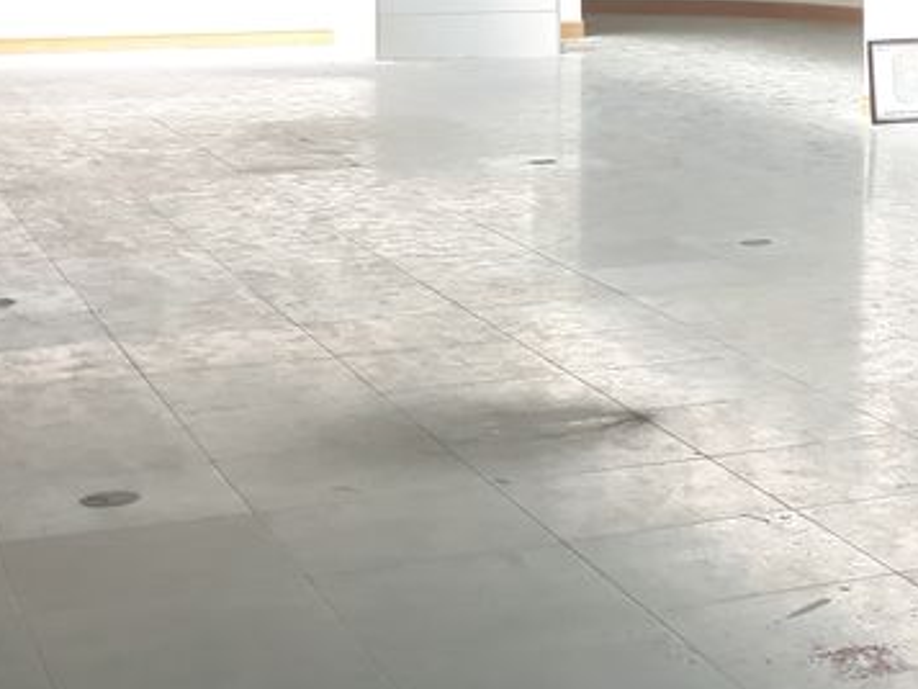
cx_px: 1000
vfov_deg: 17.2
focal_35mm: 84
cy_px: 14
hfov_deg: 22.1
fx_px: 2228
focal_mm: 3.71
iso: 40
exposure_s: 1/387
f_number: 1.7
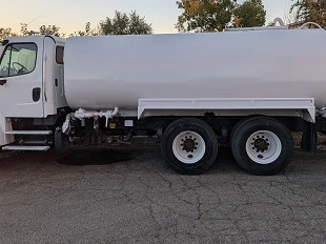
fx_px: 292
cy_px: 99
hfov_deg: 58.4
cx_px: 167
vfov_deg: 45.2
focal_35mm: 31
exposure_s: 1/129
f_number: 1.7
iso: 25
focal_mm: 4.53
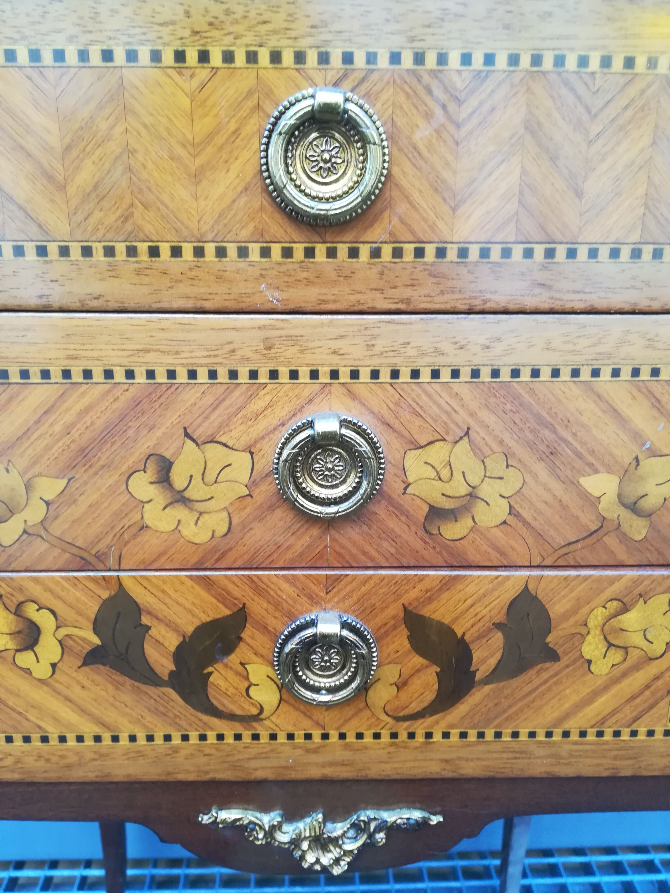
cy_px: 446
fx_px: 671
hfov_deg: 53.1
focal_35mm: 26
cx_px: 335
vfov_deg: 67.3
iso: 160
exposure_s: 1/33.3
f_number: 2.2
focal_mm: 3.83
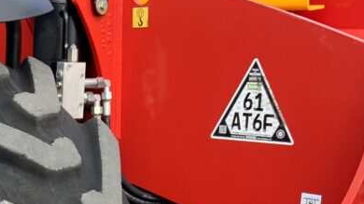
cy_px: 306
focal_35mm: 83
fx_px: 801
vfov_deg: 13.7
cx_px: 11
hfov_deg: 24.6
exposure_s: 1/292
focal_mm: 3
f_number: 1.8
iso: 16
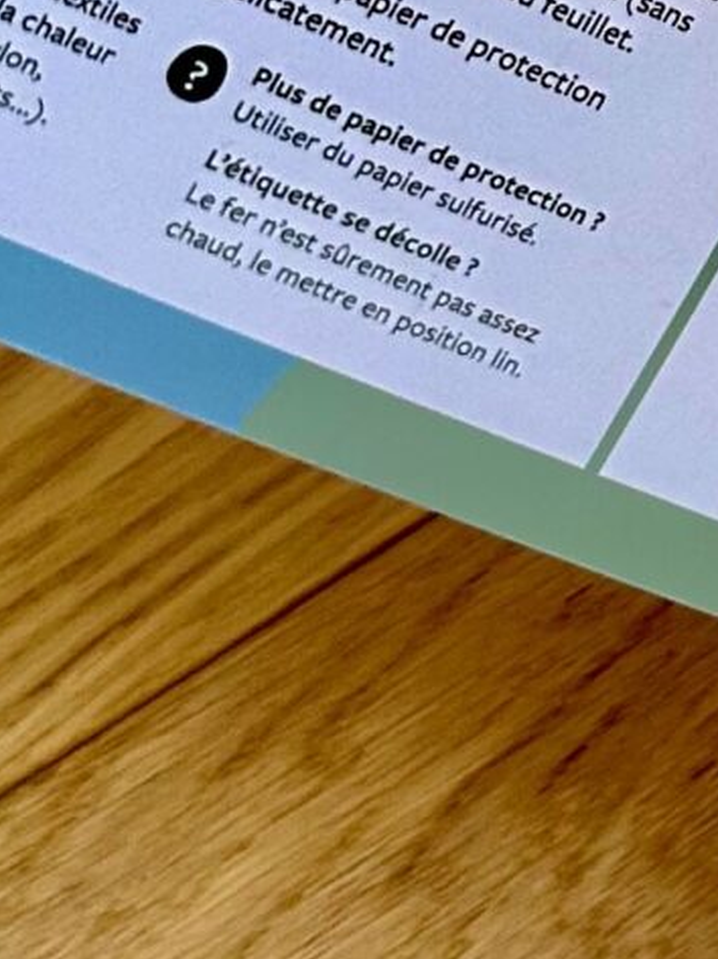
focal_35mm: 130
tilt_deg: -73.4
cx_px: 1714
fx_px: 3600
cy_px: -140
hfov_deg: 10.0
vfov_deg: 14.8
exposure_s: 1/121
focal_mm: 6.86
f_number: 1.78
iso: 125
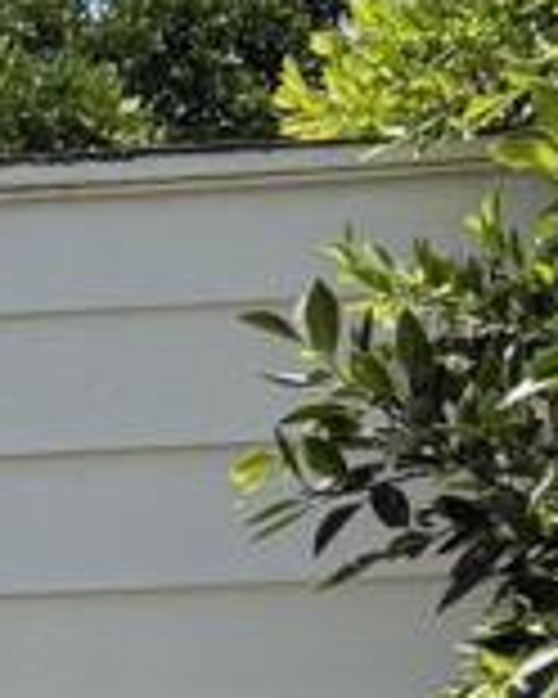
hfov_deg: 9.9
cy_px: 1139
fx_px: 3200
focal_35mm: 155
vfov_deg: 11.7
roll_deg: +1.0
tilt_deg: -6.1
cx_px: 50
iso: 80
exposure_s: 1/4167
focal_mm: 6.76
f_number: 1.78
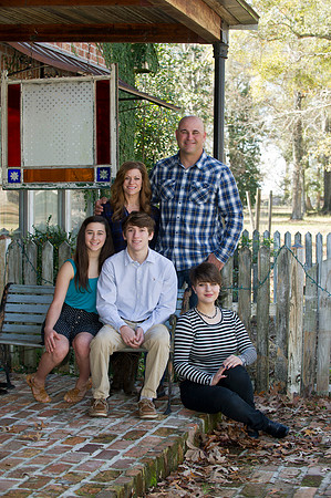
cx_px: 166
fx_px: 968
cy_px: 249
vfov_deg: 28.9
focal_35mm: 70
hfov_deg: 19.4
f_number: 5
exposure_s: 1/100
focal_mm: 70
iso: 400
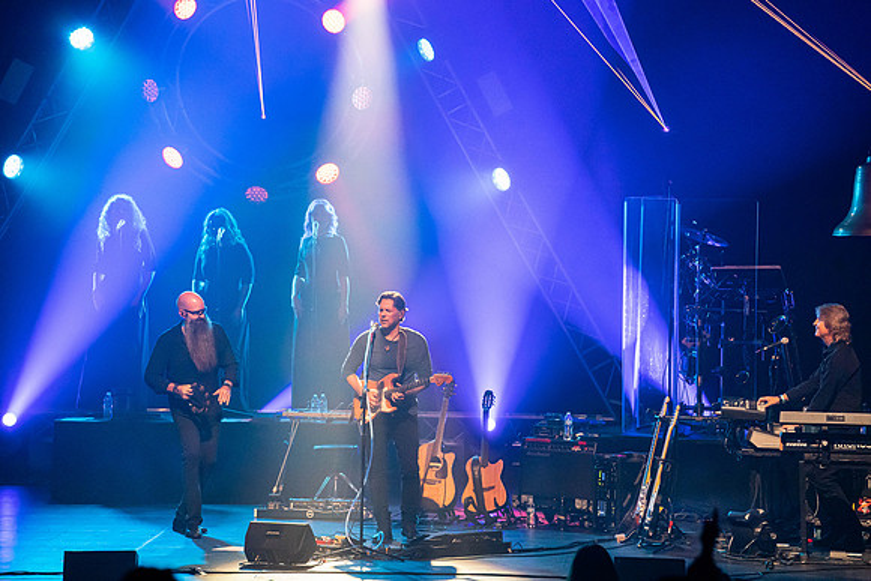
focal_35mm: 200
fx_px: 4840
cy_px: 290
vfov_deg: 6.9
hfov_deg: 10.3
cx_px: 436
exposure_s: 1/250
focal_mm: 200
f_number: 5.6
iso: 8000
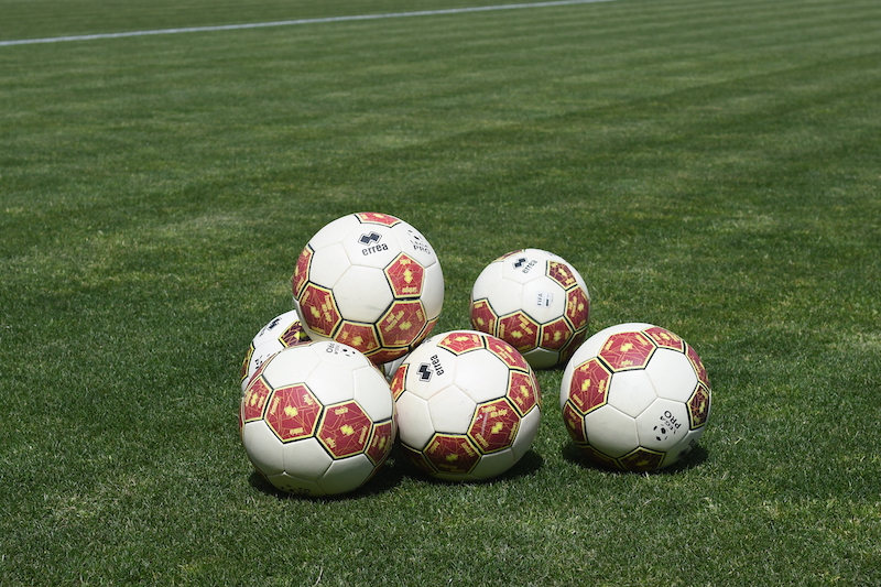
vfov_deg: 15.5
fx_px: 2153
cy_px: 294
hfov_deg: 23.1
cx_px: 440
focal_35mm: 88
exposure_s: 1/1250
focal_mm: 44
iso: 200
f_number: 6.3
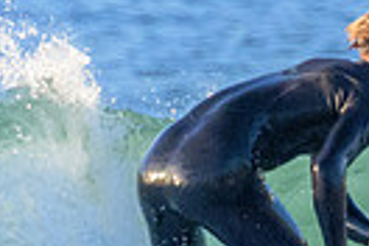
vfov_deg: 0.3
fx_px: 49247
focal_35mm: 4805
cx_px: 291
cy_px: 250
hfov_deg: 0.4
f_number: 11
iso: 5000
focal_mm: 800
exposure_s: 1/1000
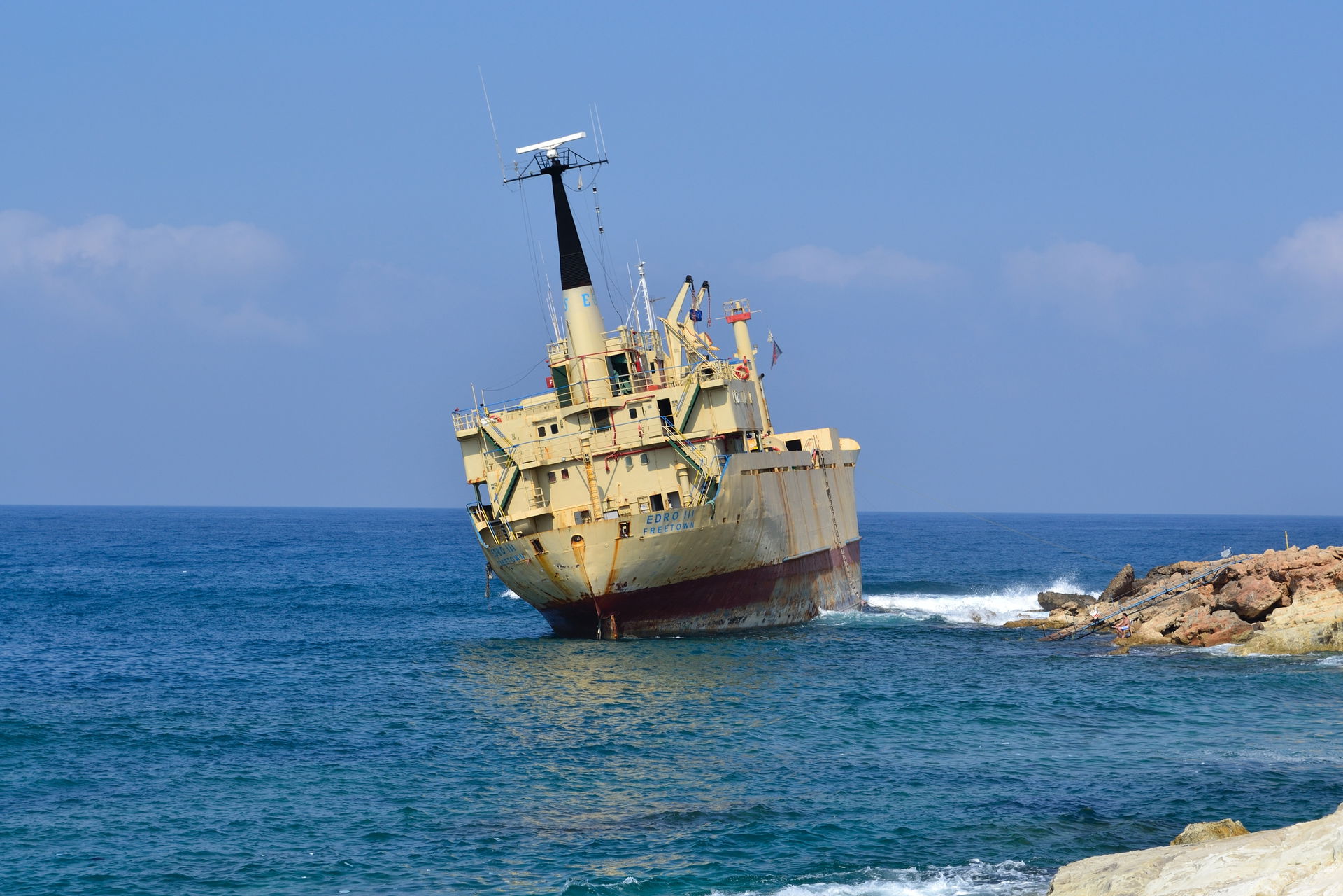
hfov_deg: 24.6
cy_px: 448
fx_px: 3077
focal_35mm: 82
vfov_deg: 16.6
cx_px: 672
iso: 100
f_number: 10
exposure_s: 1/250
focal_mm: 55
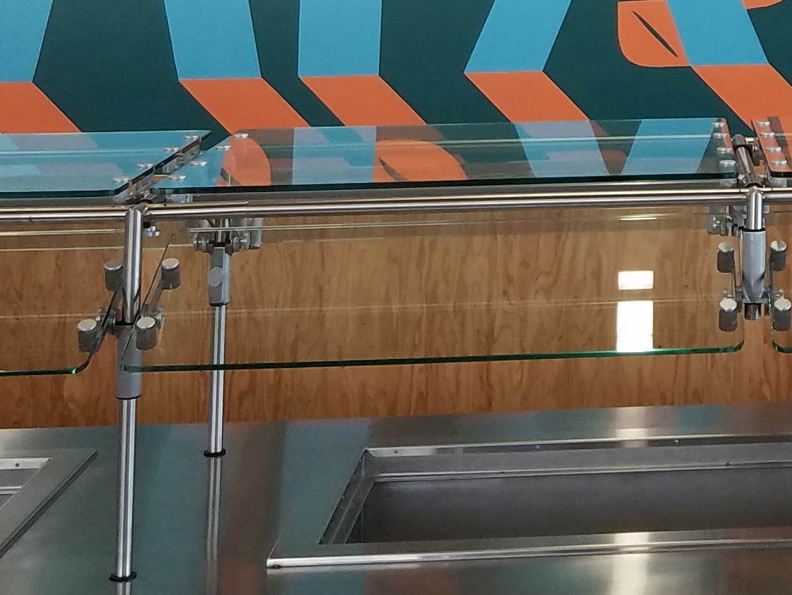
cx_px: 905
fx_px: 2106
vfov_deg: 14.9
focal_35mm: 92
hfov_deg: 20.2
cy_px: -310
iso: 80
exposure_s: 1/60
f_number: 1.7
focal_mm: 4.2
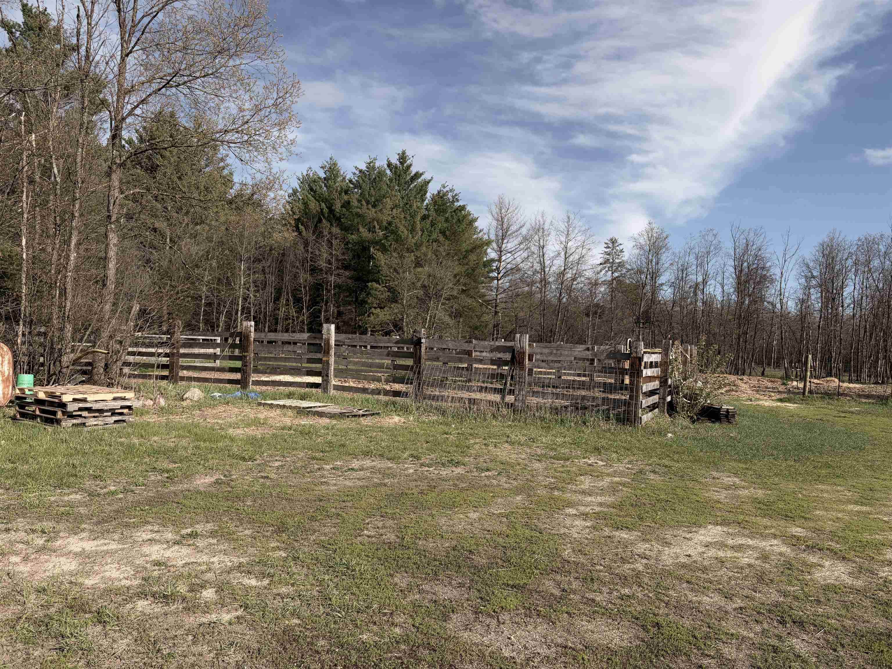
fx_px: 670
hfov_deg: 67.3
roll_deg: -0.3
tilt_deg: +1.9
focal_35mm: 26
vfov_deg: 53.1
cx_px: 446
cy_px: 334
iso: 64
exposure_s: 1/6993
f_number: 1.6
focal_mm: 5.96
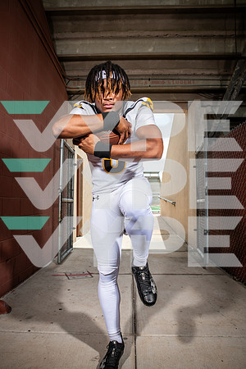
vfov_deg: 73.7
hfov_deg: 53.1
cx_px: 123
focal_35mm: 24
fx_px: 246
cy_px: 184
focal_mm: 24
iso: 160
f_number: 7.1
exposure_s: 1/400
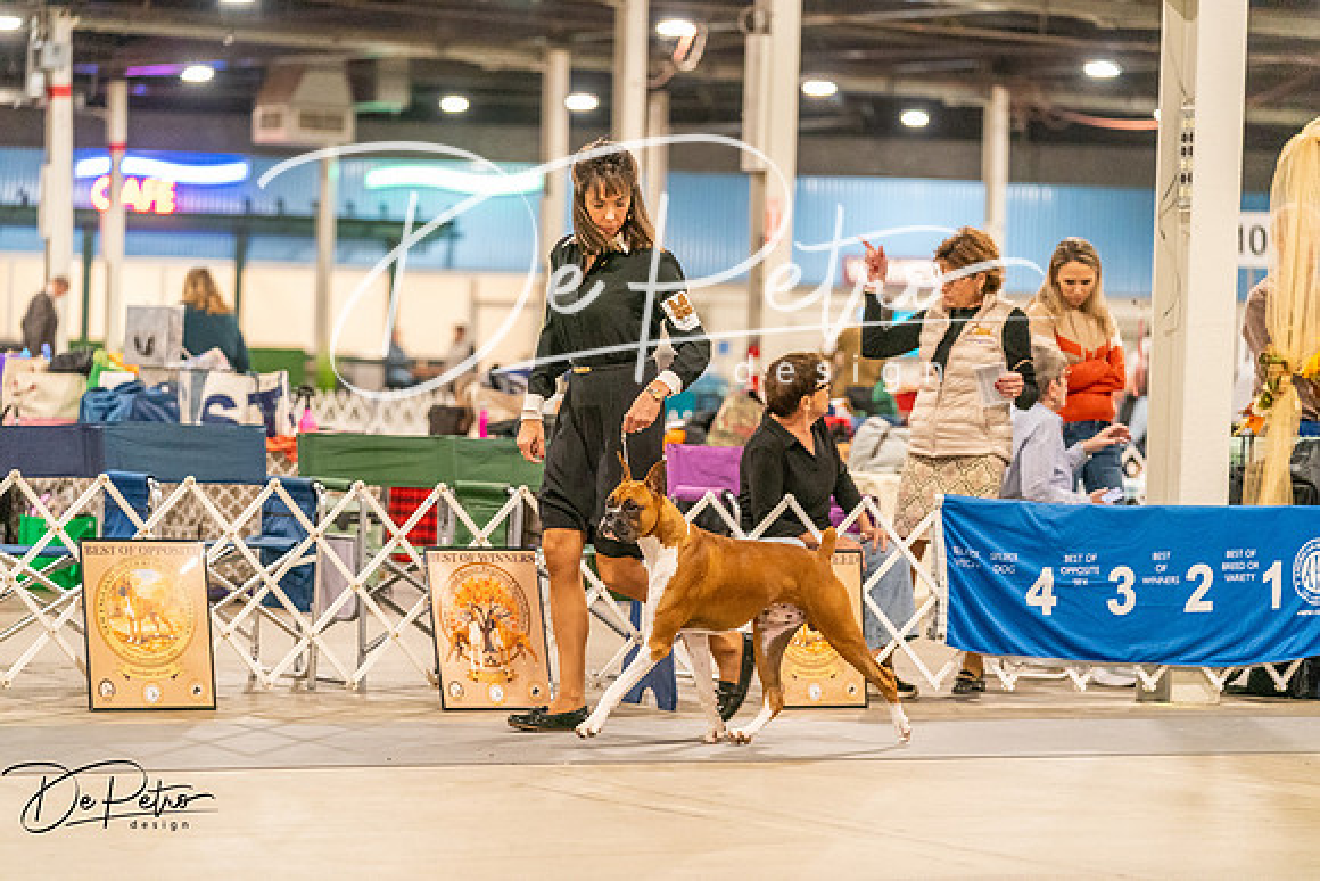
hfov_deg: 16.6
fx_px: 4511
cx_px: 660
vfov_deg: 11.2
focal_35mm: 123
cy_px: 440
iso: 6400
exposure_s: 1/250
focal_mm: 123
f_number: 3.2
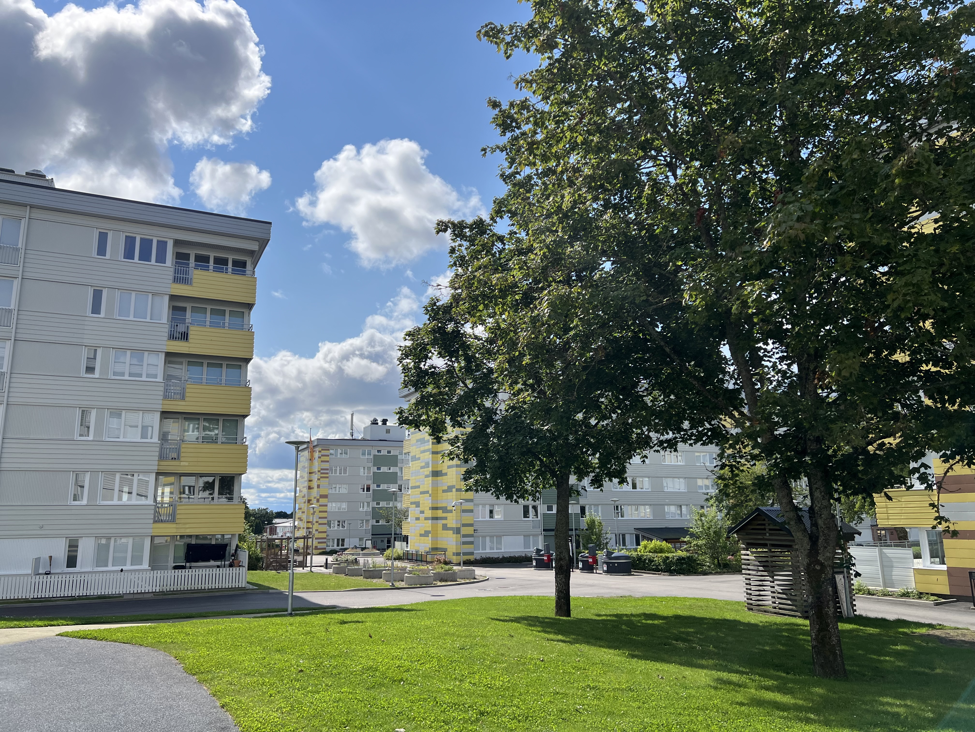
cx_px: 488
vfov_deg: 53.1
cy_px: 366
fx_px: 732
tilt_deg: +11.0
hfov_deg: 67.3
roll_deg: +0.3
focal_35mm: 26
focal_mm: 5.7
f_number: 1.5
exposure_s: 1/6993
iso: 50
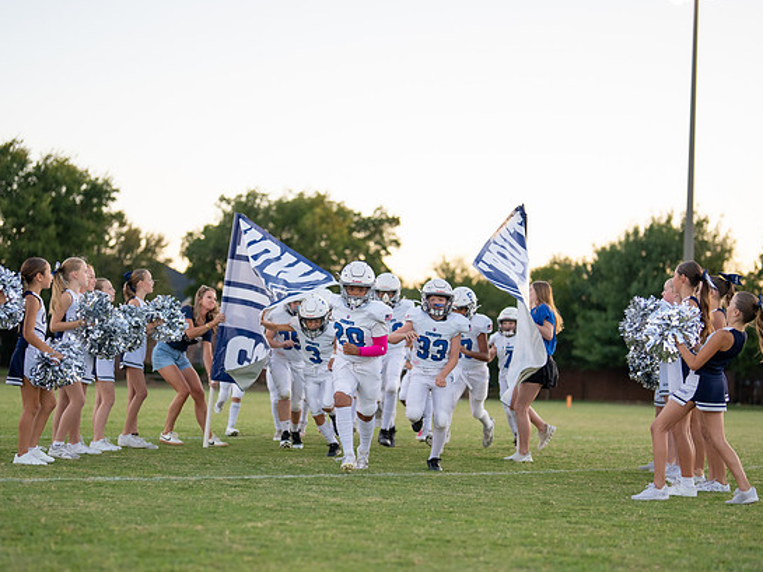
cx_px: 374
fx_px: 1521
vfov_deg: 21.3
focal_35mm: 69
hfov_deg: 28.2
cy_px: 326
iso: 500
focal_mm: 50
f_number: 1.2
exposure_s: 1/2000
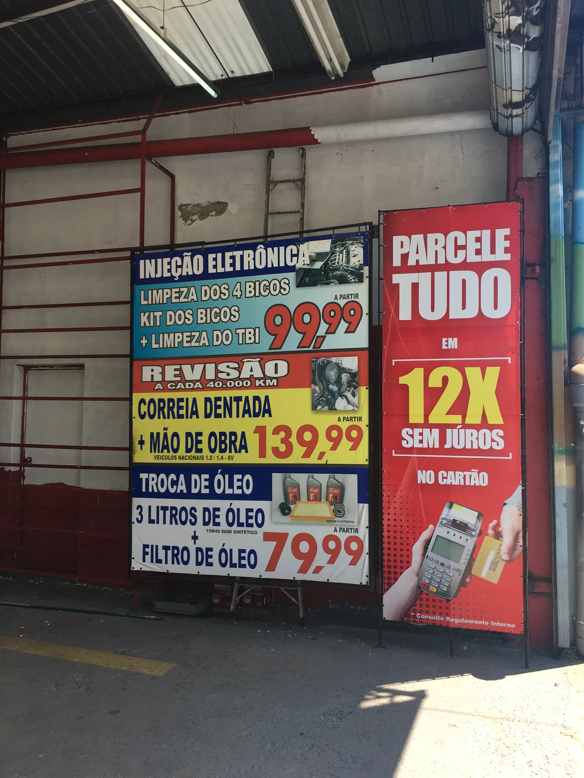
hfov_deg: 48.2
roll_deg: -1.0
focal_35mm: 29
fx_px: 652
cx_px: 292
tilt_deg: +3.9
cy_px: 389
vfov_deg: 61.7
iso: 25
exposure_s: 1/366
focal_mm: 4.15
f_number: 2.2
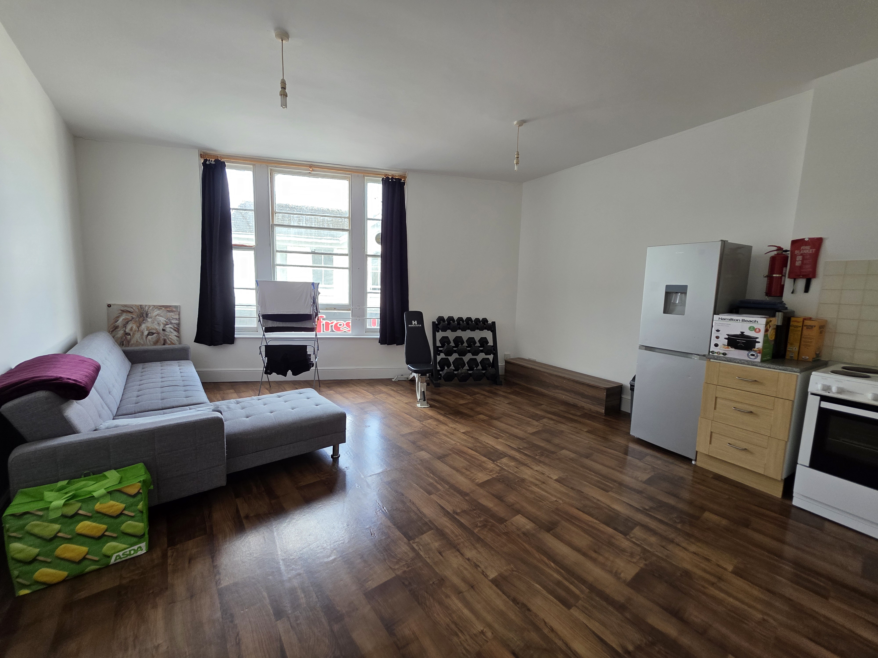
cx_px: 439
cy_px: 329
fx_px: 330
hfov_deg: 106.2
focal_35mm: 13
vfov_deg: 89.9
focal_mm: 2.2
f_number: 1.9
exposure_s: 1/120
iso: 100
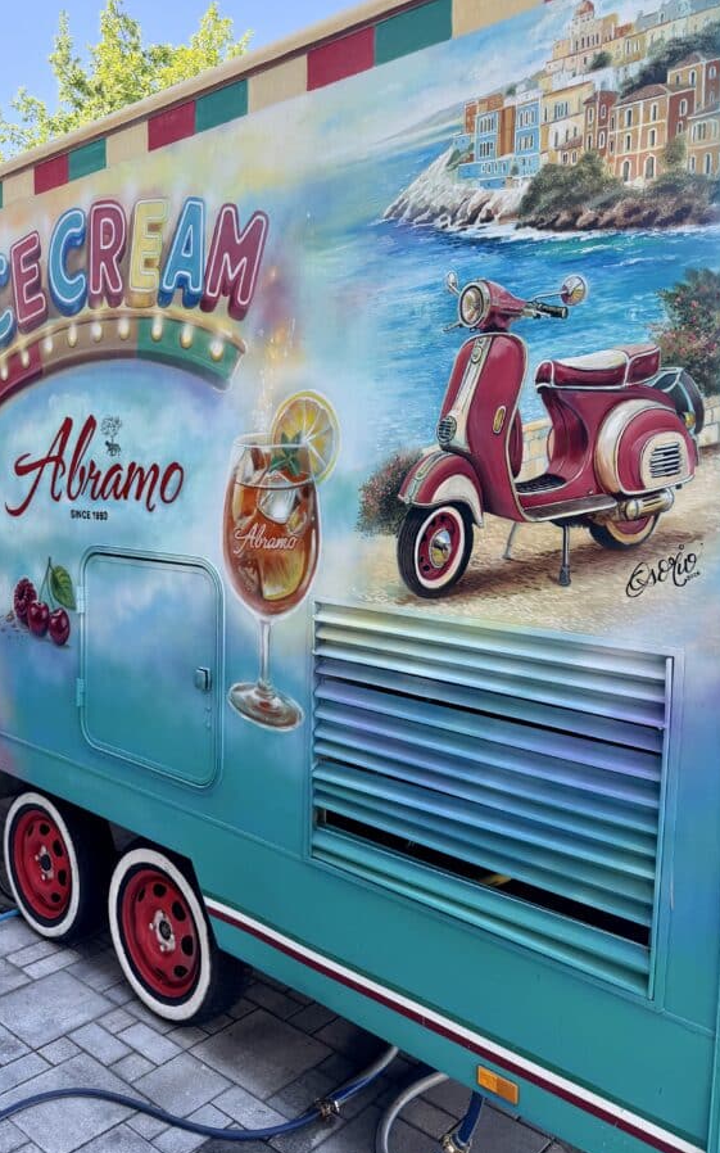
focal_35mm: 29
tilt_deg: -5.0
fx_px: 911
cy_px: 553
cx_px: 264
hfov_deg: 42.8
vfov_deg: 64.6
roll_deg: -1.9
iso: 100
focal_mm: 6.76
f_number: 1.78
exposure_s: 1/321
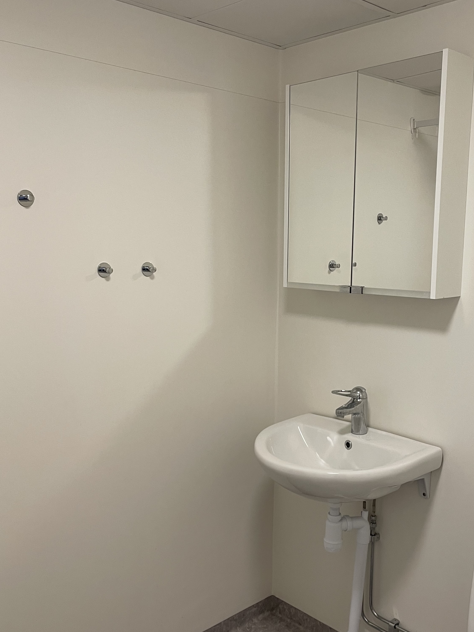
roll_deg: -0.4
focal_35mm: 35
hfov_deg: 40.5
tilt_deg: -7.9
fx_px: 639
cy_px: 329
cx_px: 284
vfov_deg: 52.6
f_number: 1.6
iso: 80
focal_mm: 4.2
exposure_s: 1/50
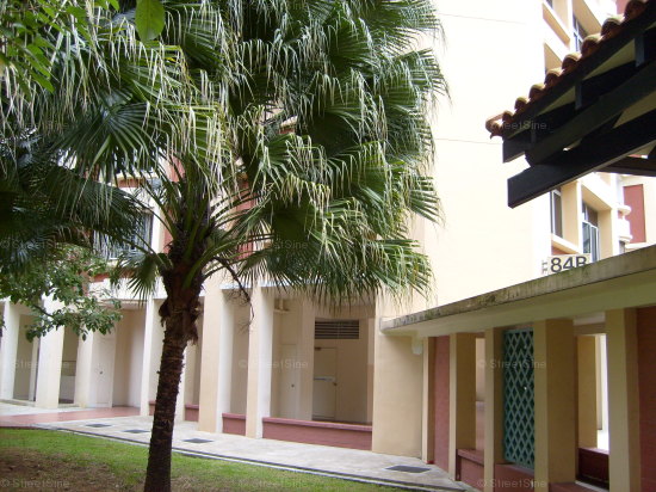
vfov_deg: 40.7
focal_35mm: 35
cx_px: 328
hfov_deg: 52.6
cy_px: 246
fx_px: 663
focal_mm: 5.8
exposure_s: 1/180
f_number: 2.8
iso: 80
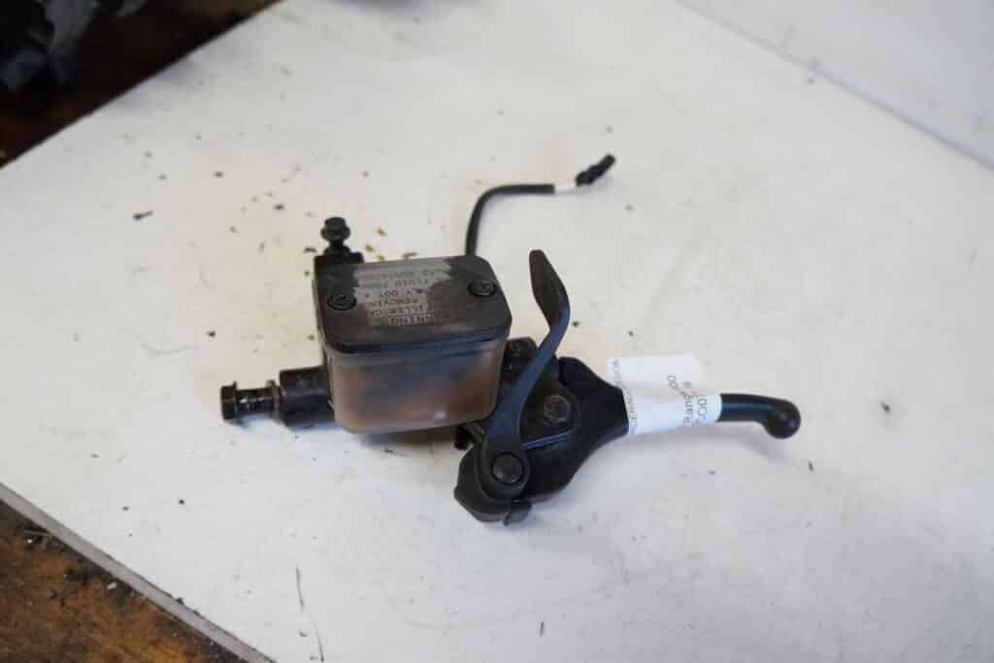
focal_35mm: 27
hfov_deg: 67.4
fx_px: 746
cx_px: 497
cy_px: 332
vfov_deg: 47.9
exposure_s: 1/60
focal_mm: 18
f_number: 4
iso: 1000
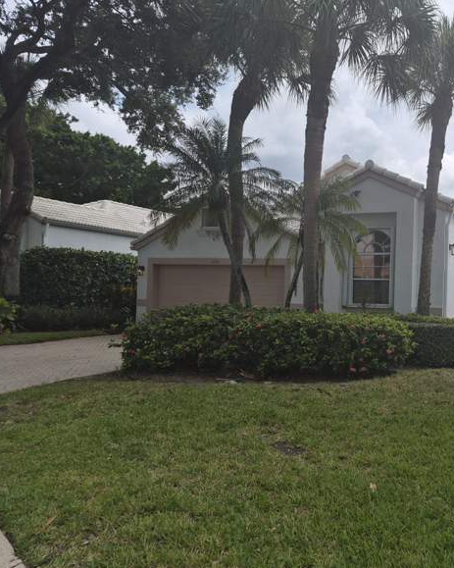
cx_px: 371
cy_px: 293
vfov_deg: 57.2
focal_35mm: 31
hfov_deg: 44.5
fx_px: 521
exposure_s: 1/7232
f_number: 1.8
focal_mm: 5.4
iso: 80
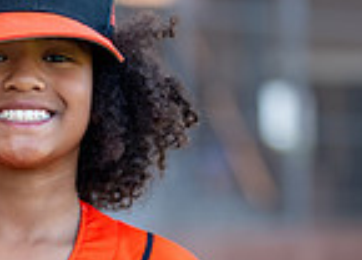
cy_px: 285
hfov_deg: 8.9
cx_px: 16
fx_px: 2306
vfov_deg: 6.4
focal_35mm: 224
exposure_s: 1/1600
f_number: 1.2
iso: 125
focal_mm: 50
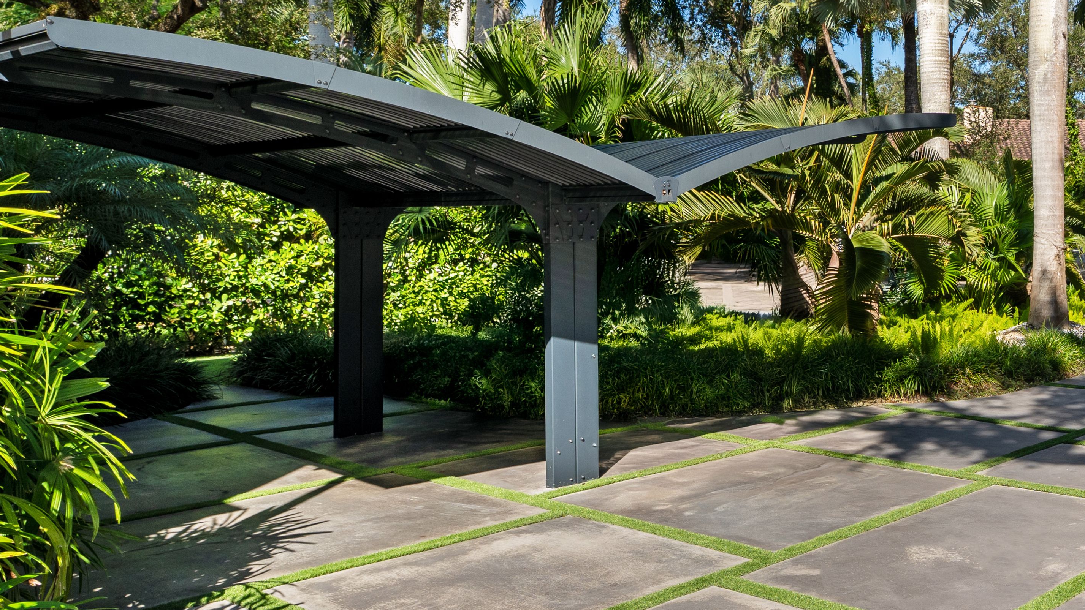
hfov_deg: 47.2
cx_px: 1053
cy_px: 246
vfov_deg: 32.7
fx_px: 1036
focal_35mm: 36
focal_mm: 14
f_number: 8
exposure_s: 1/250
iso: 200
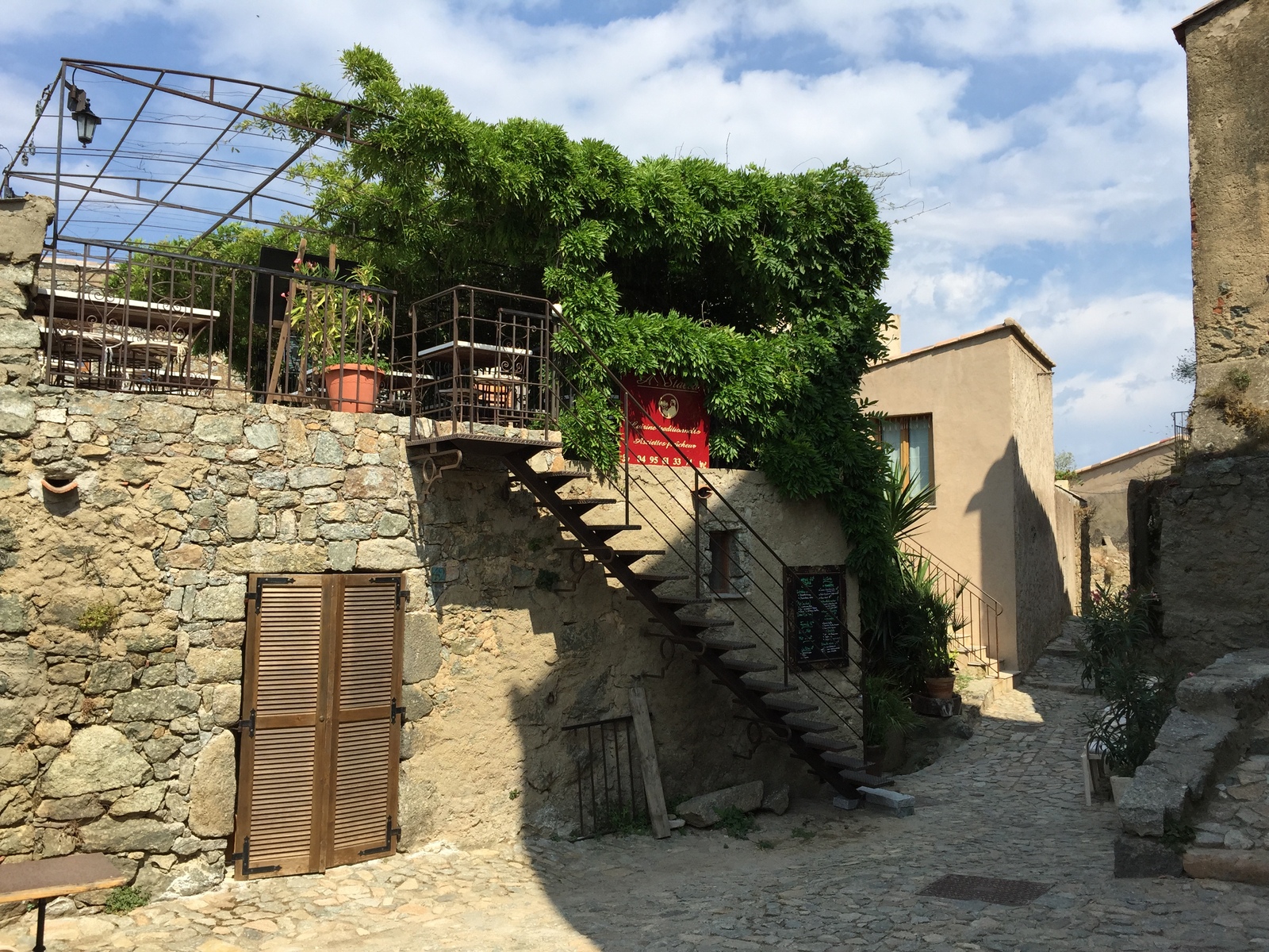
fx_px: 1063
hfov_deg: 61.7
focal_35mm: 29
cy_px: 476
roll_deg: -1.9
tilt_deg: +4.4
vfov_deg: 48.2
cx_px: 634
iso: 32
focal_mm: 4.15
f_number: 2.2
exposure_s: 1/1883
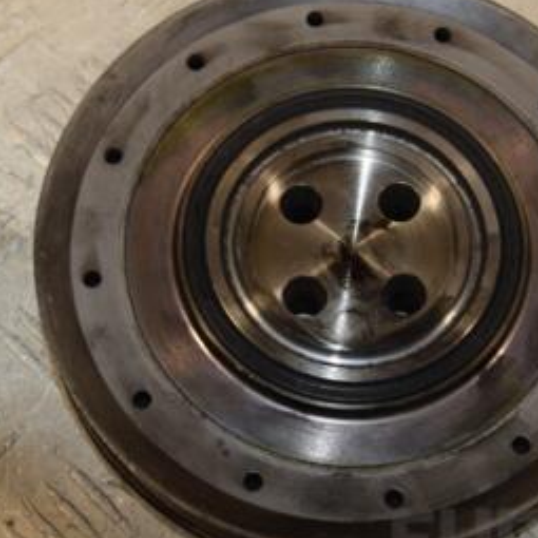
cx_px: 352
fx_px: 2005
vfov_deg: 15.3
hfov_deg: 15.3
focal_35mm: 114
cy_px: 260
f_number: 7.1
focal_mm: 38
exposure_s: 1/200
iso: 800
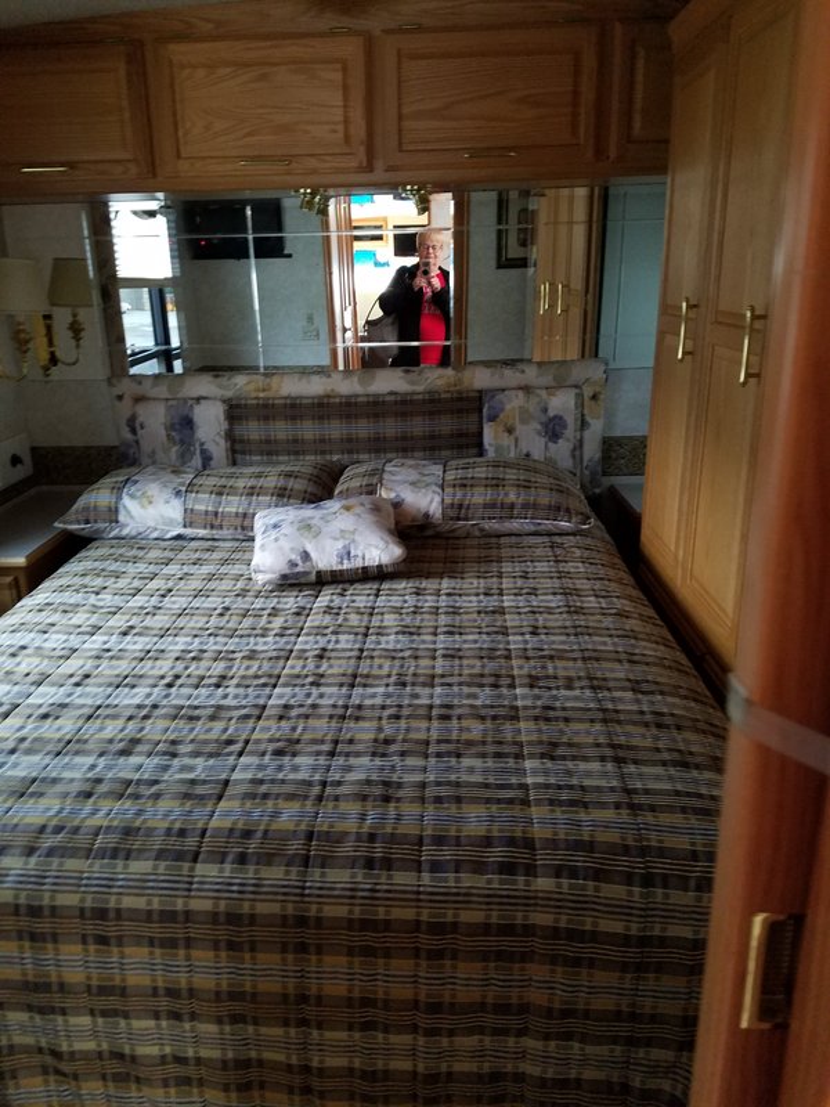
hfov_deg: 53.1
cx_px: 415
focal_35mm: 26
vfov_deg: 67.3
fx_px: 831
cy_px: 554
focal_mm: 4.2
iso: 250
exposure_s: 1/10
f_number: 1.7
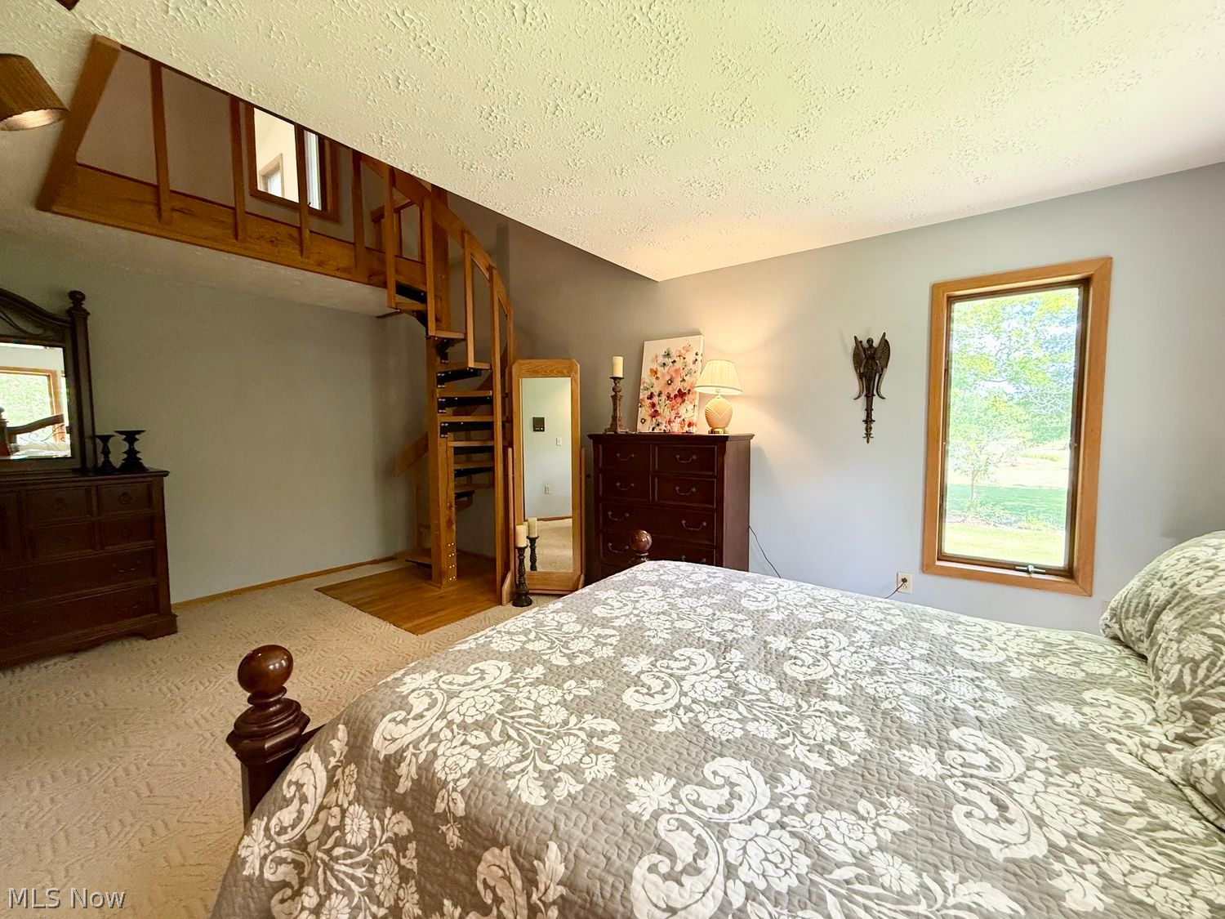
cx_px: 612
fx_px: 495
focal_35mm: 14
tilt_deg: -3.2
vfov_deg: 85.7
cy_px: 460
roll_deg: +0.4
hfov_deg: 102.1
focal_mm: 2.22
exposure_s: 1/60
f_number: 2.2
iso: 320
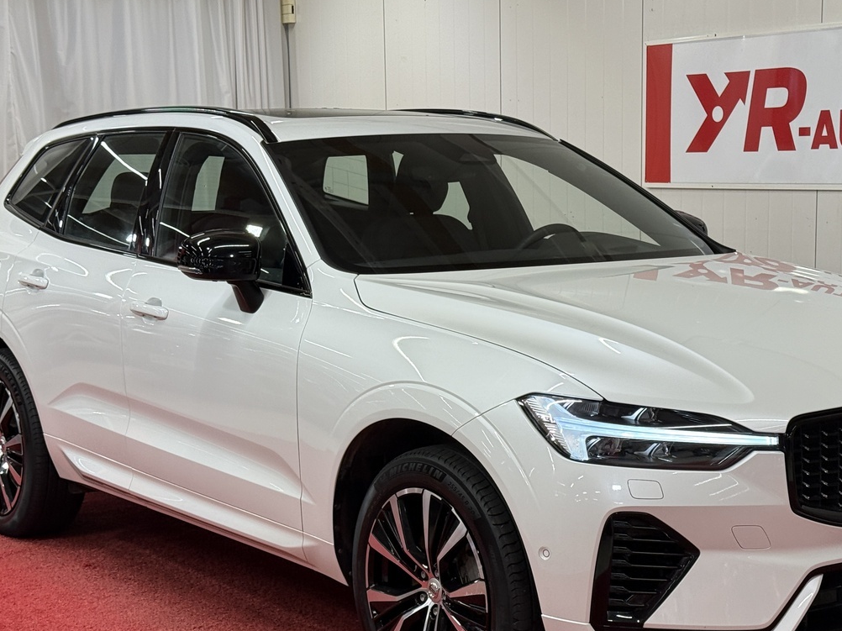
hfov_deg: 28.1
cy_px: 402
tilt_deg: -8.1
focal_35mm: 69
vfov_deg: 21.2
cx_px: 491
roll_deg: +0.3
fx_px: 1678
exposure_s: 1/117
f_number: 1.78
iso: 100
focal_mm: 6.76
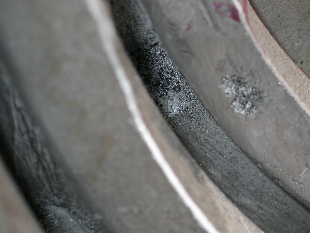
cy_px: 116
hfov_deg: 12.8
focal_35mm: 154
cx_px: 155
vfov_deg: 9.6
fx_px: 1379
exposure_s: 1/60.3
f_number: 5.1
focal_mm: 32
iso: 100
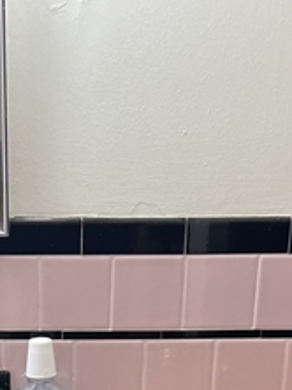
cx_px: 40
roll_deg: +0.2
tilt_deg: -24.6
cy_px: 632
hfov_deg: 16.2
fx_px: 1014
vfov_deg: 18.5
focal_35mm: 90
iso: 100
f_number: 1.5
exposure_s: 1/120
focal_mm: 5.7
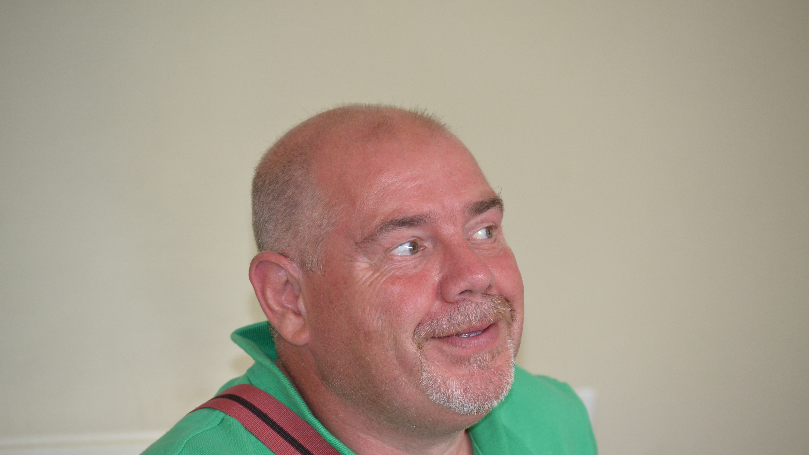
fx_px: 3390
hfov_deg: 13.6
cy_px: 260
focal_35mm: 158
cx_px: 403
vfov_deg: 7.7
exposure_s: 1/60
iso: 1000
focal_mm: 100
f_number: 4.8
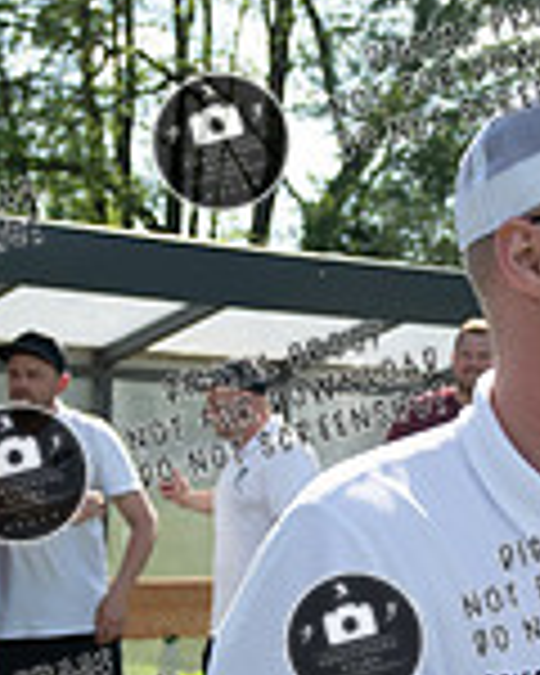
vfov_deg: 14.7
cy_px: 364
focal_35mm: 131
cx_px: 310
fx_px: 2617
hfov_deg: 11.8
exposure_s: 1/1000
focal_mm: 24
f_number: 4
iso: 160
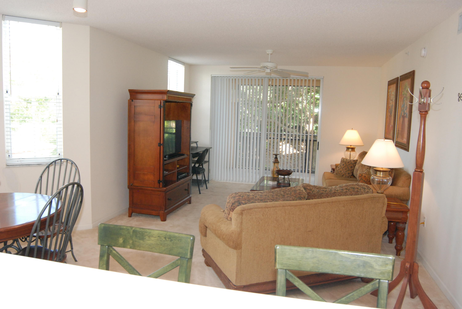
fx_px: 347
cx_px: 231
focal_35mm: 27
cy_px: 154
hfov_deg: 67.3
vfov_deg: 48.0
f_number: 7.1
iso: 1000
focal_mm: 18
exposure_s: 1/60
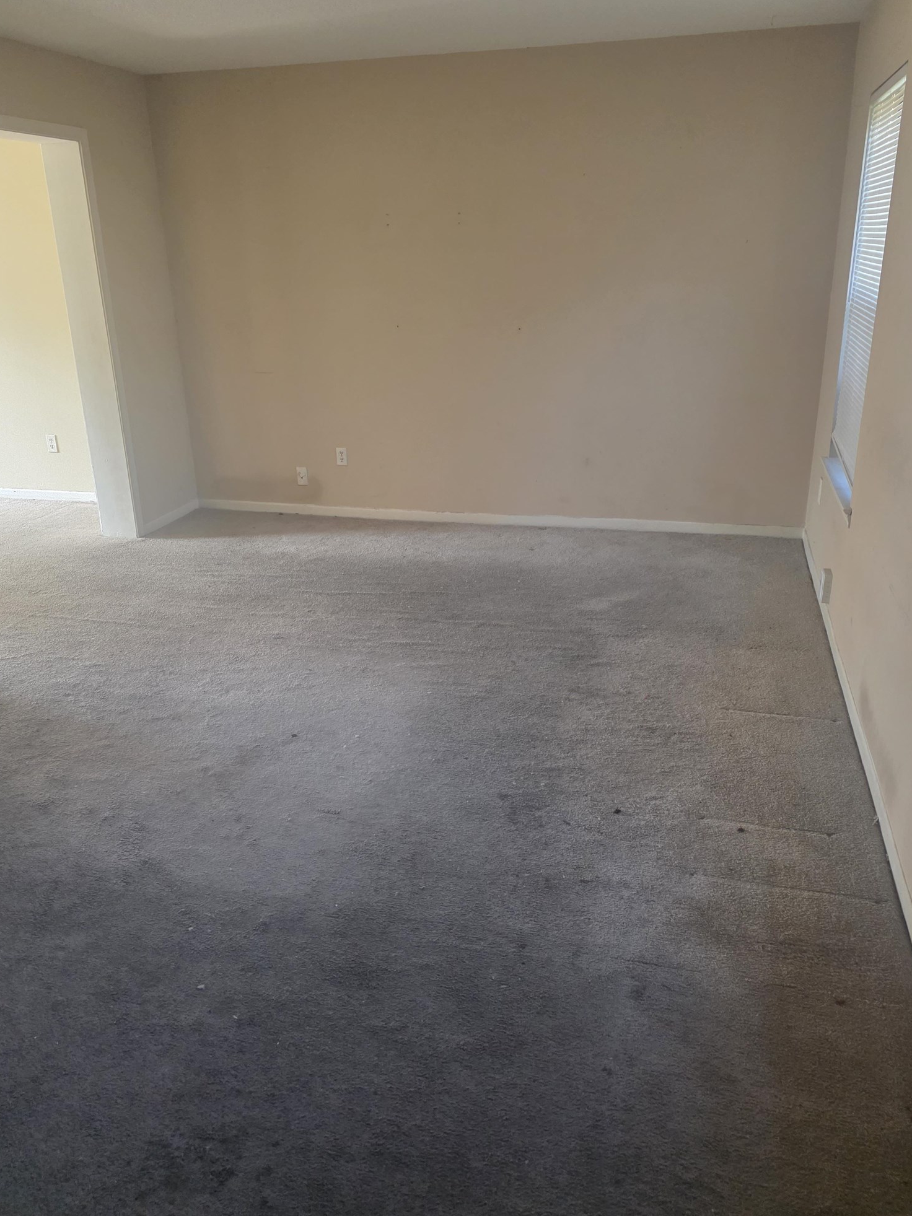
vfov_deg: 65.3
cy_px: 592
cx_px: 458
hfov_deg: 51.3
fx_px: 949
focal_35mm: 27
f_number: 1.7
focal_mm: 6.3
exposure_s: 1/120
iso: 400
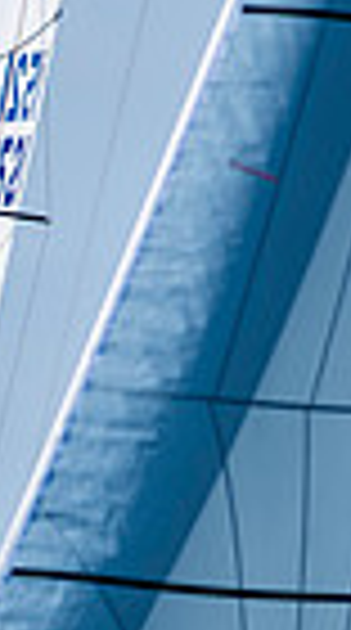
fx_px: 33301
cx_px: -540
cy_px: 794
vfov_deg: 1.1
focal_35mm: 1998
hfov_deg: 0.6
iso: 200
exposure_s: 1/2500
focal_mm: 300
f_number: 5
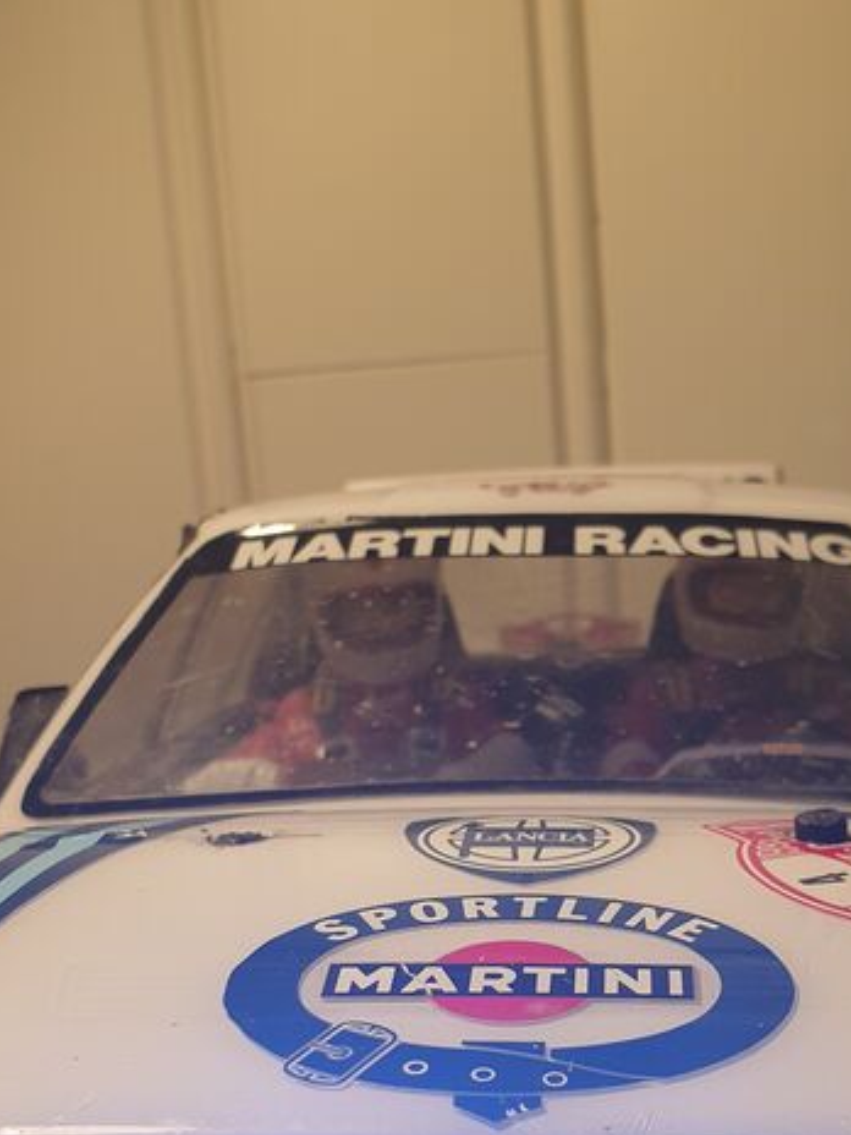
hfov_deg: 26.0
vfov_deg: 33.5
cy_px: 885
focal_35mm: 56
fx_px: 1836
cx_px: 545
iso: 80
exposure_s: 1/100
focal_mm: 4.3
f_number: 2.4
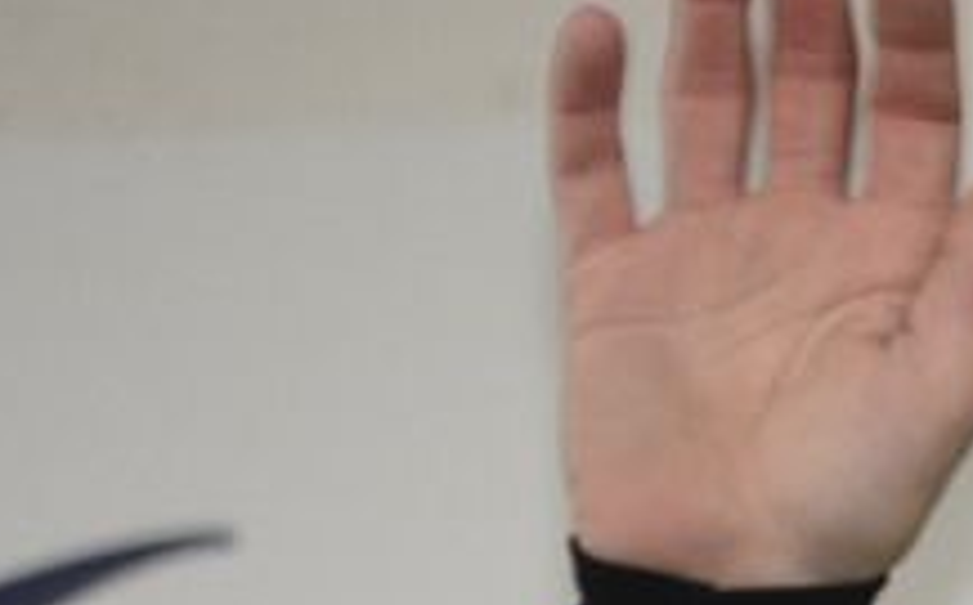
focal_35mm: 1044
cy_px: 1663
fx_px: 27648
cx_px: 2278
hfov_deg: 2.0
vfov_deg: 1.3
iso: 400
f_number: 3.2
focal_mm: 185
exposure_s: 1/250
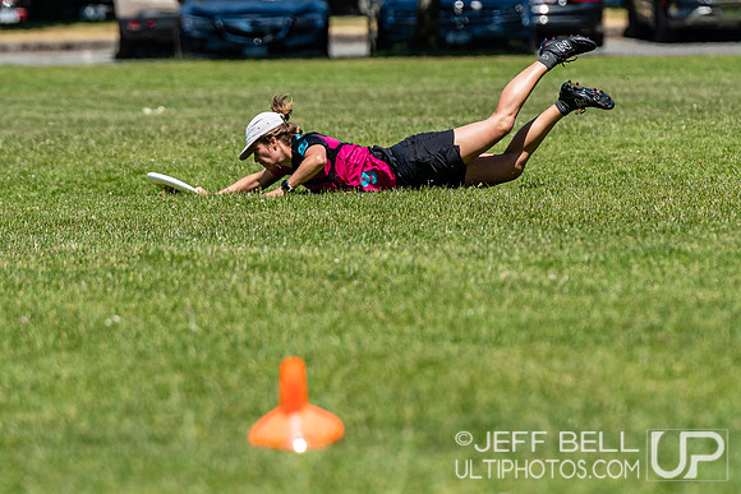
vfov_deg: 2.5
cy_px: 87
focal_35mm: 542
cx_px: 408
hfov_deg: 3.8
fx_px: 11158
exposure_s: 1/2000
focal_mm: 200
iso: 100
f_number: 4
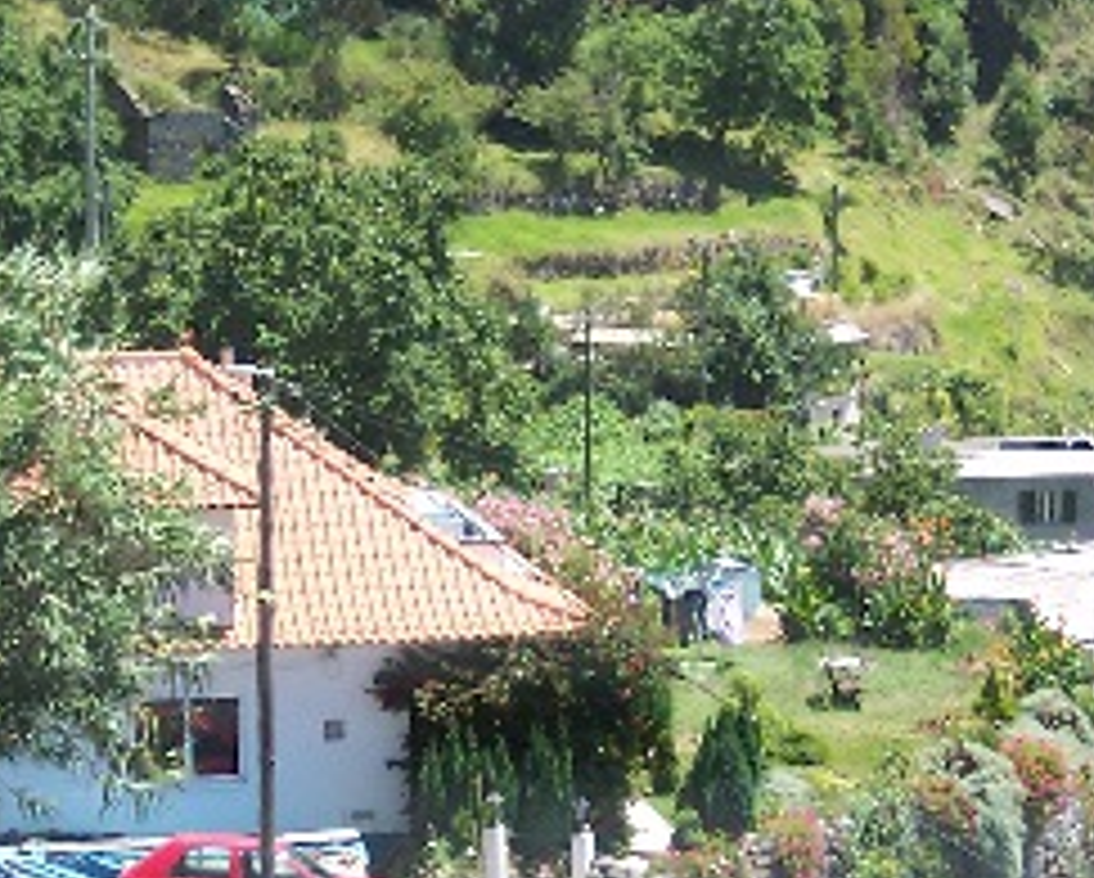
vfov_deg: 12.7
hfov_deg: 15.6
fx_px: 3955
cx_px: 869
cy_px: 356
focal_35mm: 122
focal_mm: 8
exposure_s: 1/700
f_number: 2.8
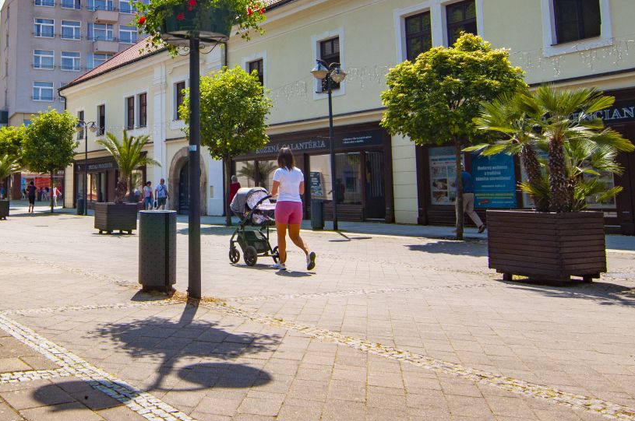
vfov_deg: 34.3
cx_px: 152
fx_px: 669
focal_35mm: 38
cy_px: 109
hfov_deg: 48.6
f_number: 10
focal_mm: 16
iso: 200
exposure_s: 1/640
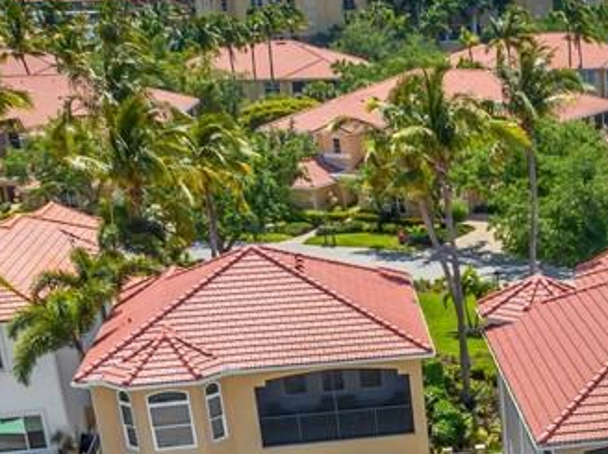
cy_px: 511
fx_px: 1315
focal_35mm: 75
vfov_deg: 18.8
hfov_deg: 23.8
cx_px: 725
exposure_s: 1/60
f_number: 4
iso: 100
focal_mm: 12.29
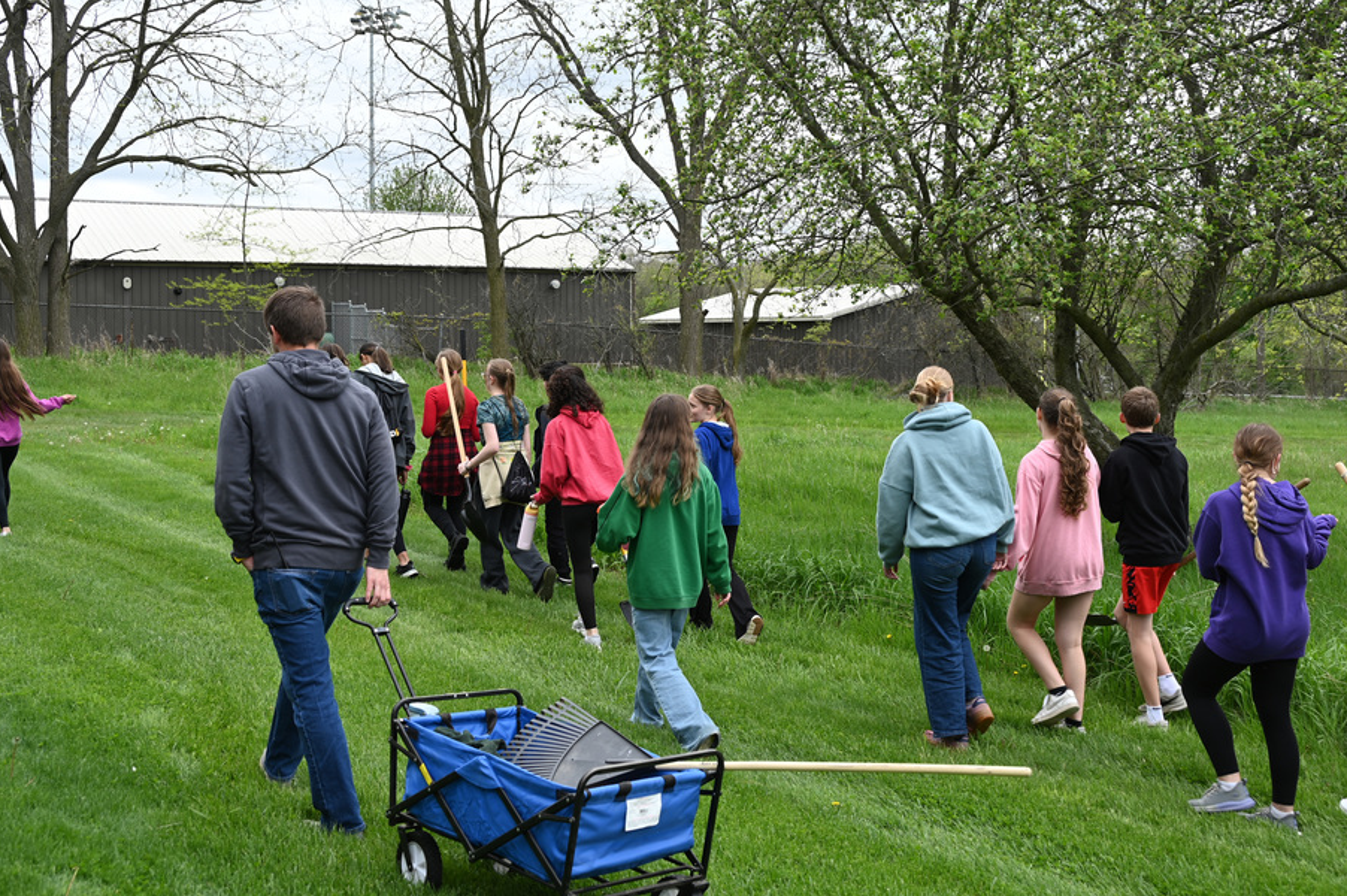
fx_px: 1570
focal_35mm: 42
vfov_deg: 31.8
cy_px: 401
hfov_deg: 46.4
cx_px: 708
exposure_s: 1/250
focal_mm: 37
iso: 100
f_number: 5.6
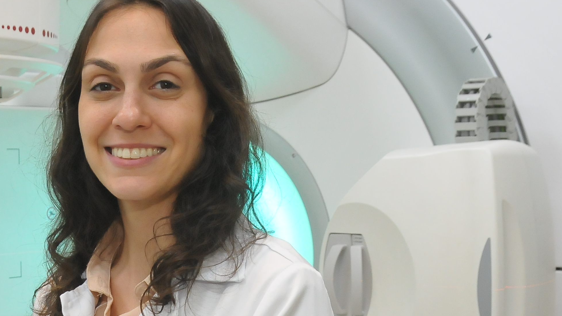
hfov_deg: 27.5
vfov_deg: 15.9
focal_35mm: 76
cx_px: 151
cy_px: 154
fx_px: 1133
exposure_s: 1/60
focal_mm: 22
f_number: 5.6
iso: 1250
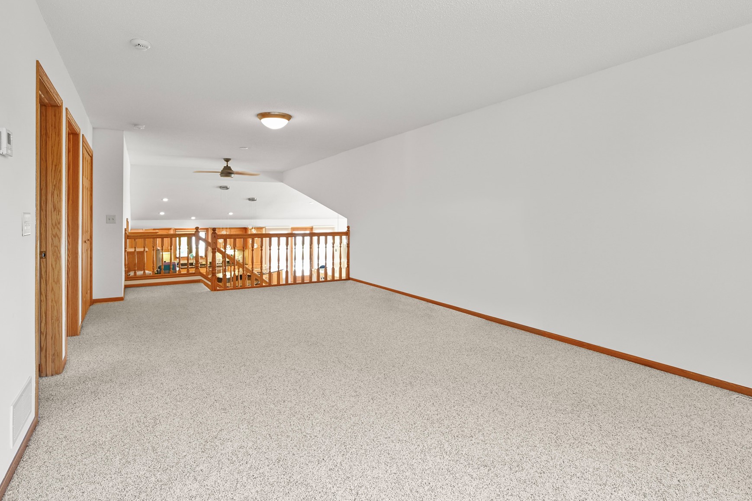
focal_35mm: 20
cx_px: 359
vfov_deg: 61.8
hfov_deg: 83.9
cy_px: 225
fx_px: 418
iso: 200
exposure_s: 1/8
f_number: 5.6
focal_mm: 16
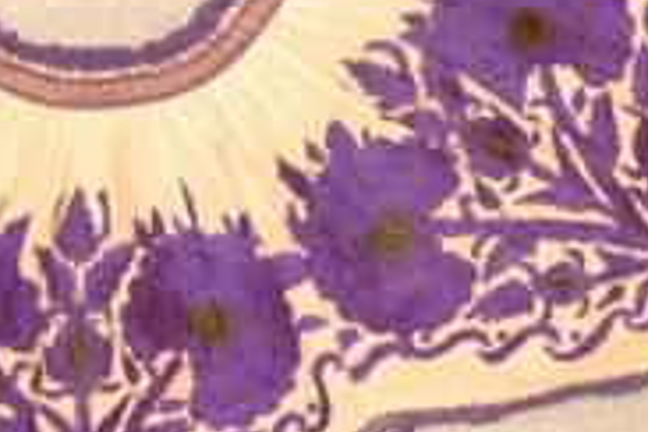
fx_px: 5310
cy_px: 255
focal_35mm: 295
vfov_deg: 4.7
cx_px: 110
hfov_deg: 7.0
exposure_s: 1/60
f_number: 5.6
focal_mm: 72
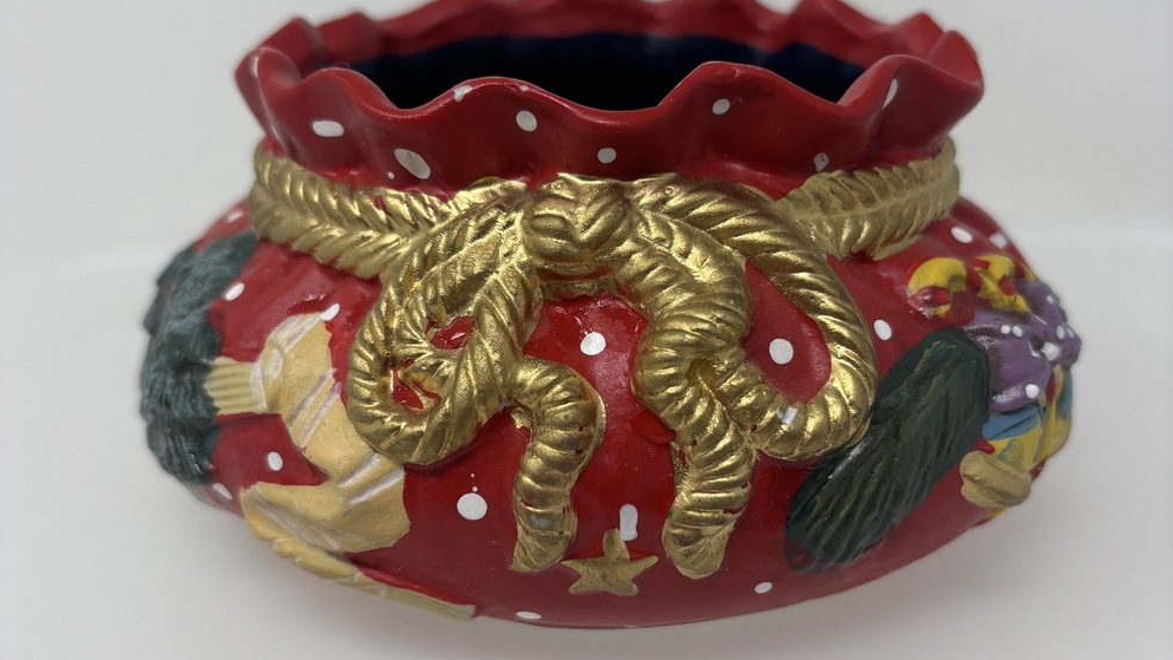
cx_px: 584
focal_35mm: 38
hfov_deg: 52.8
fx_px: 1182
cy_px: 363
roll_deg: -0.3
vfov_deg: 31.2
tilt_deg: -23.2
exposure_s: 1/195
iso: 40
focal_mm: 5.96
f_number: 1.6
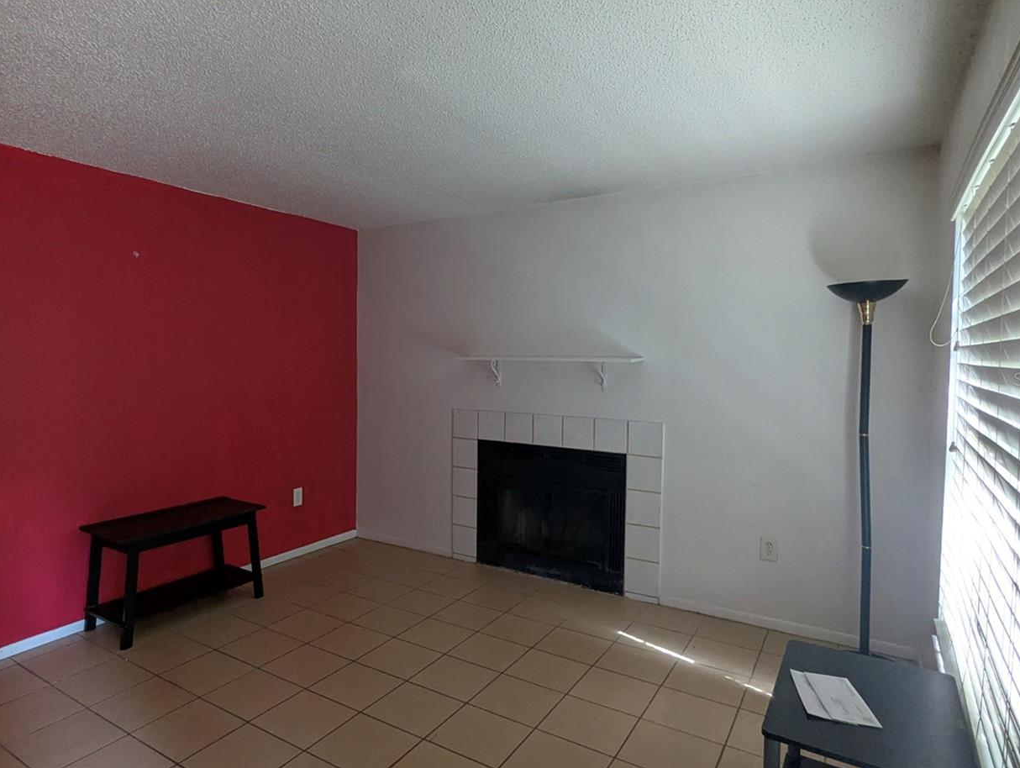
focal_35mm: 21
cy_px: 379
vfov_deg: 63.6
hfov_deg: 78.3
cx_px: 423
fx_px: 620
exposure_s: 1/43.4
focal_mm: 2.35
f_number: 2.2
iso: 147
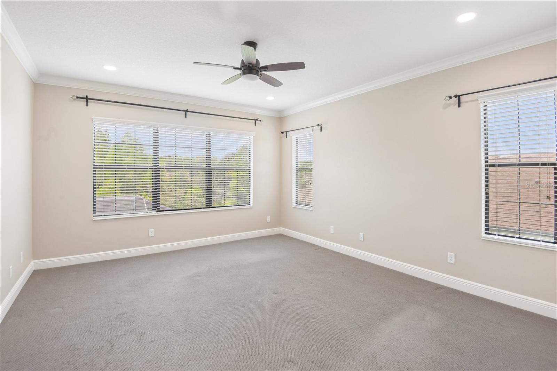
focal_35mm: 16
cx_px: 278
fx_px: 247
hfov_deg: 96.7
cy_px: 186
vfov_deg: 73.7
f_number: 8
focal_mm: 16
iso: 400
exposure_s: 1/80
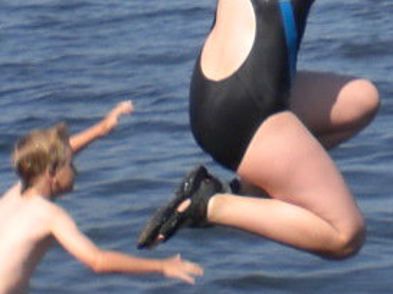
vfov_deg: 6.6
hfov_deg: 8.8
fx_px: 2528
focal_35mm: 223
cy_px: 91
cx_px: 412
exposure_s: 1/400
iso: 50
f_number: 4.4
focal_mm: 6.3
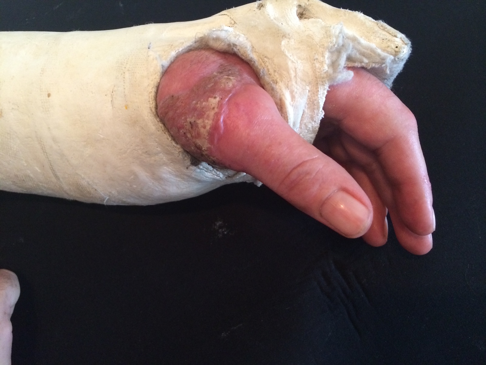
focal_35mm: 30
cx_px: 243
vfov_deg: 46.8
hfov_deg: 60.0
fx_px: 421
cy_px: 182
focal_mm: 4.12
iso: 320
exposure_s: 1/30
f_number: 2.2
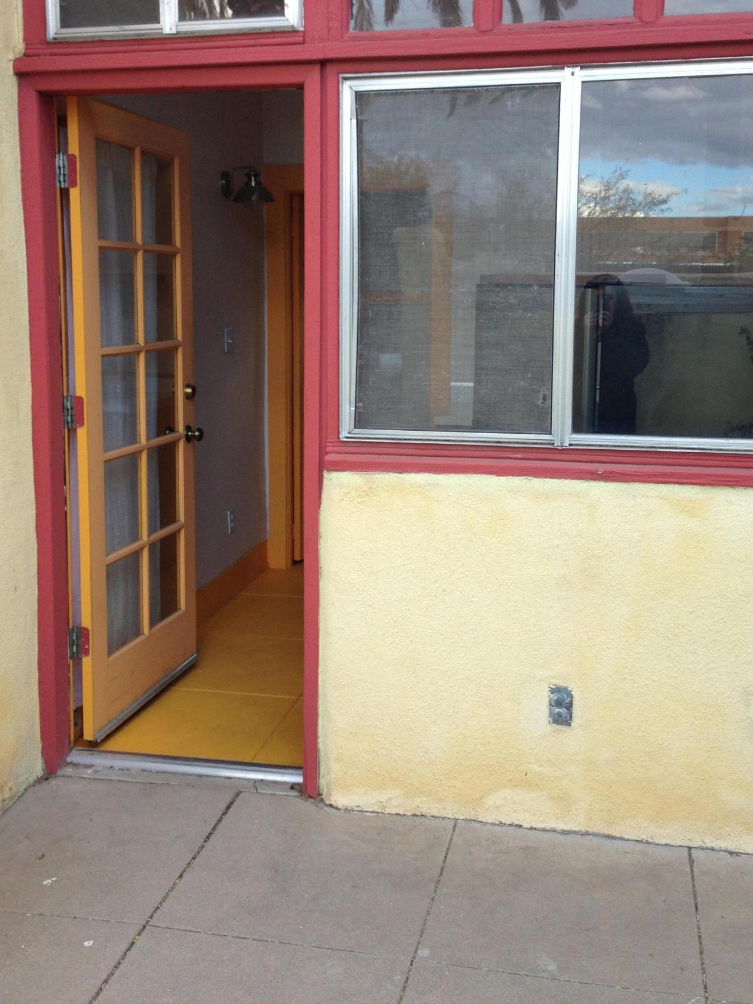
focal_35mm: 39
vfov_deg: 47.7
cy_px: 417
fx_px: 1131
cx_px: 363
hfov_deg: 36.8
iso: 64
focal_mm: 4.13
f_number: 2.4
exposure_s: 1/120
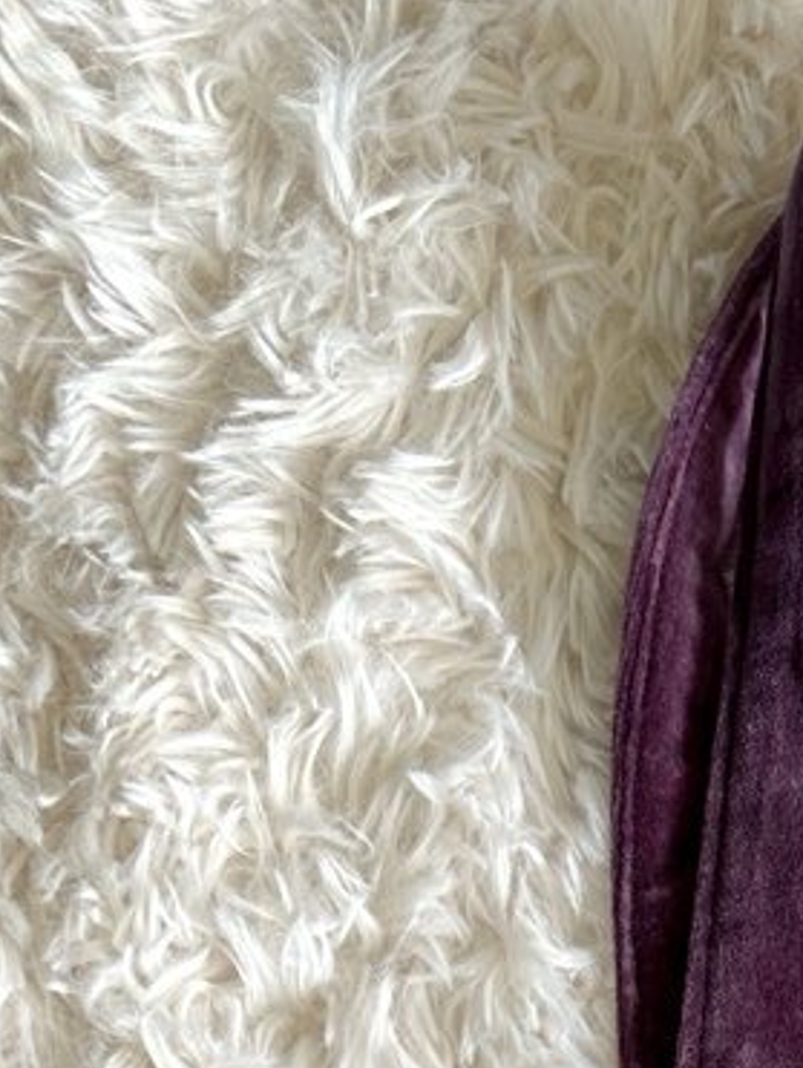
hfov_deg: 16.8
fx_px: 2594
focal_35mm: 84
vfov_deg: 19.4
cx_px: 986
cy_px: 1727
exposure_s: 1/121
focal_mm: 6.86
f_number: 1.78
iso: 80
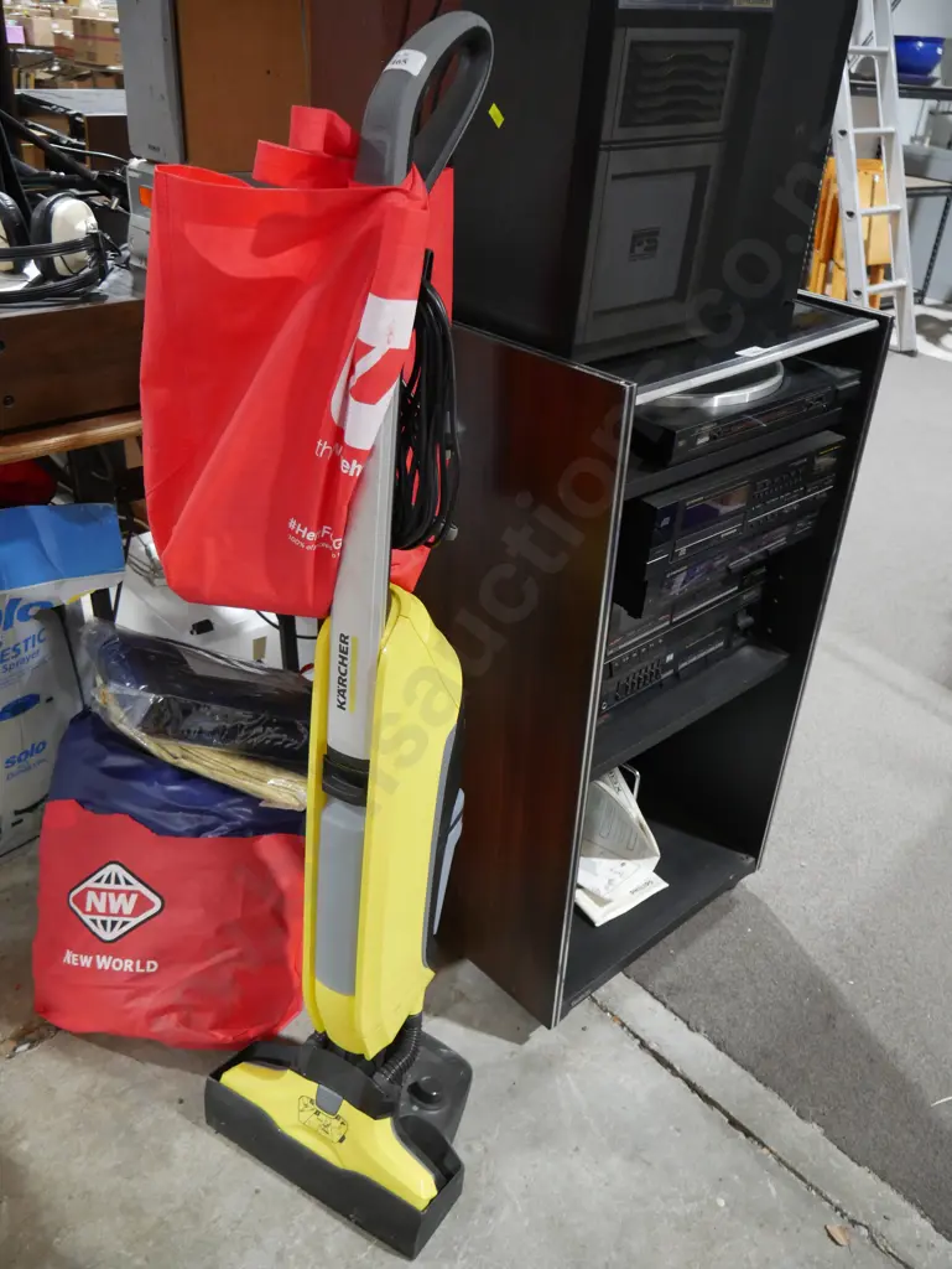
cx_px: 476
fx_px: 1026
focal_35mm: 28
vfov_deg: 63.4
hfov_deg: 49.8
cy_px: 634
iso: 800
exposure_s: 1/60
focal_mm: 14
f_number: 3.5
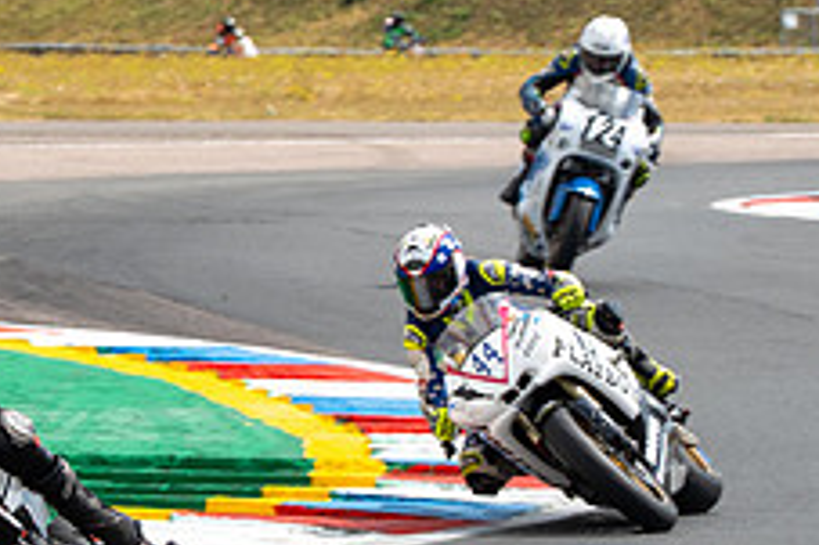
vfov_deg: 2.7
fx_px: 11639
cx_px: 123
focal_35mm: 512
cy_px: 352
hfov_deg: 4.0
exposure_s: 1/500
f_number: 10
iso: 250
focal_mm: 200
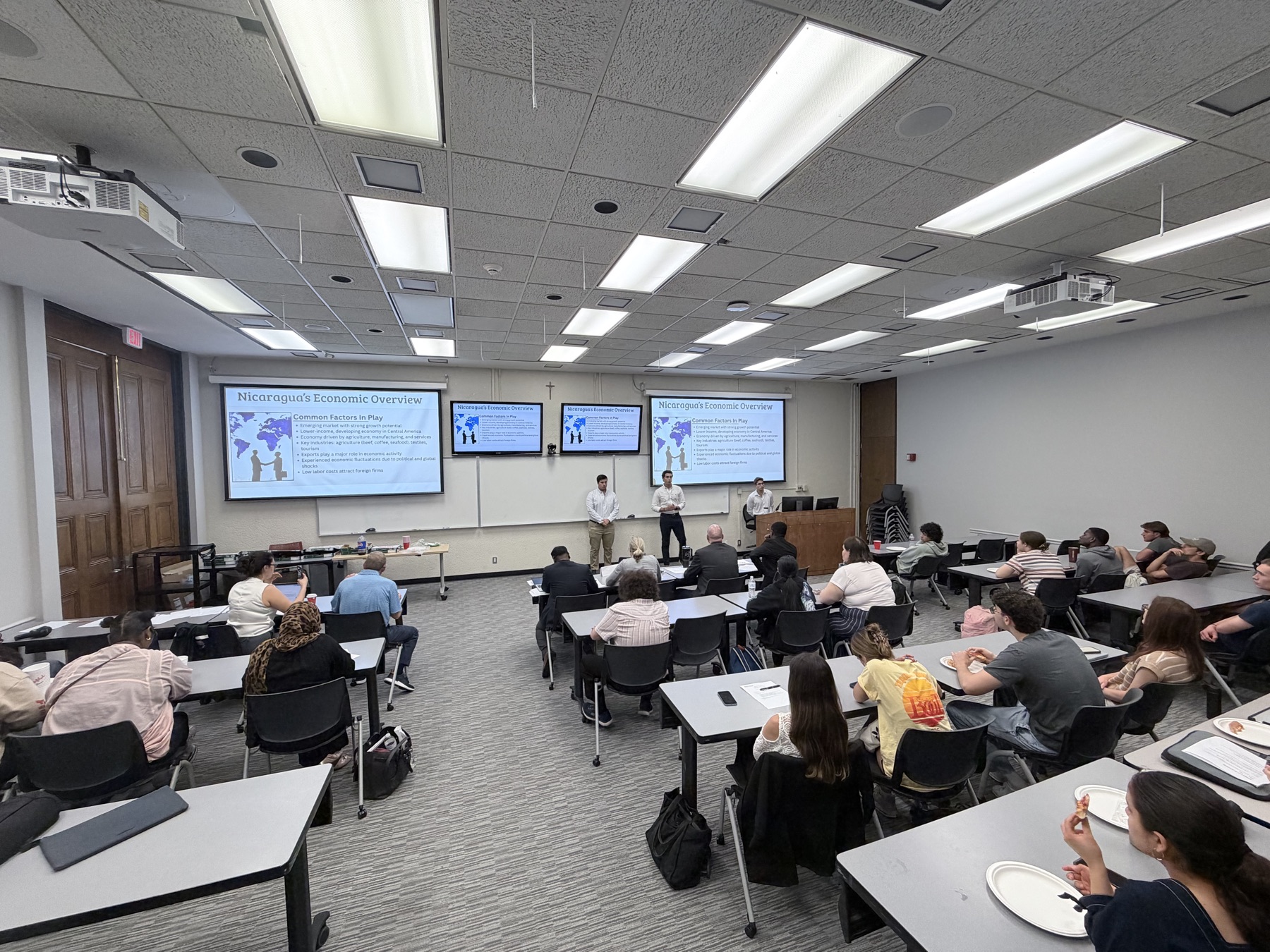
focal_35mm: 14
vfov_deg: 85.7
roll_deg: +1.5
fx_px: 514
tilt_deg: -2.7
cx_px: 635
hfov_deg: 102.1
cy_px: 476
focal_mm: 2.22
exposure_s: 1/120
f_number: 2.2
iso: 200
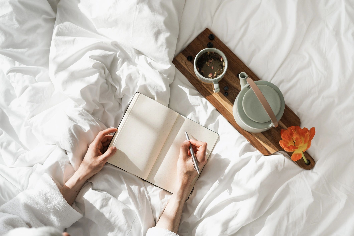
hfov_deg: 39.6
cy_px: 118
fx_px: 492
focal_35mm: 50
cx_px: 177
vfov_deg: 27.0
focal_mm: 50
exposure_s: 1/800
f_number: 3.5
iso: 200
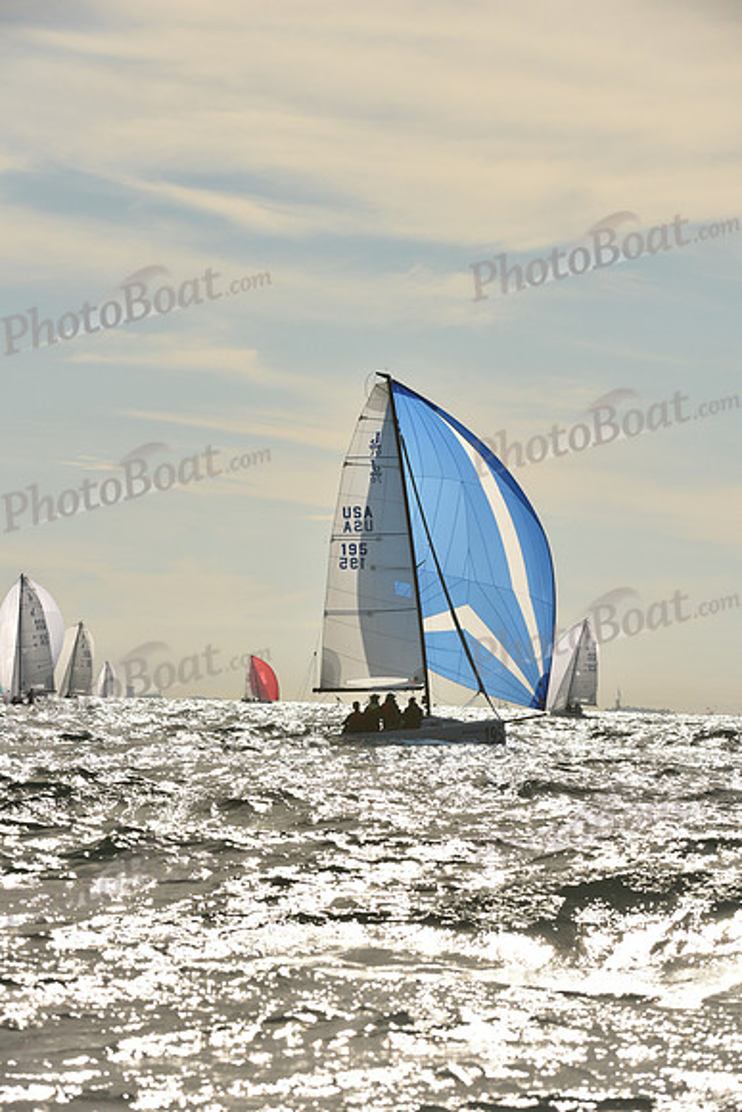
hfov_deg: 6.5
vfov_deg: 9.8
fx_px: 6488
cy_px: 556
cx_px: 371
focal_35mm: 210
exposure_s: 1/1250
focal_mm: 210
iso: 250
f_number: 10
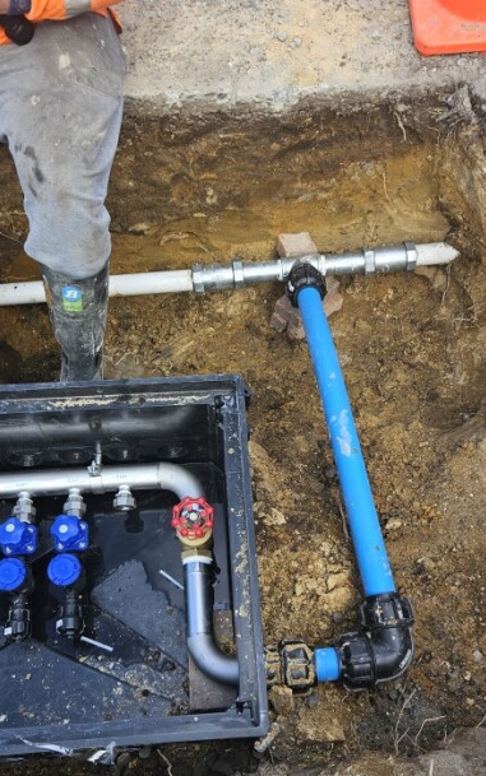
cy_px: 443
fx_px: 762
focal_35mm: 36
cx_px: 248
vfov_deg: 53.8
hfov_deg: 35.4
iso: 25
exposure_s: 1/400
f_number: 1.8
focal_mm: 5.4
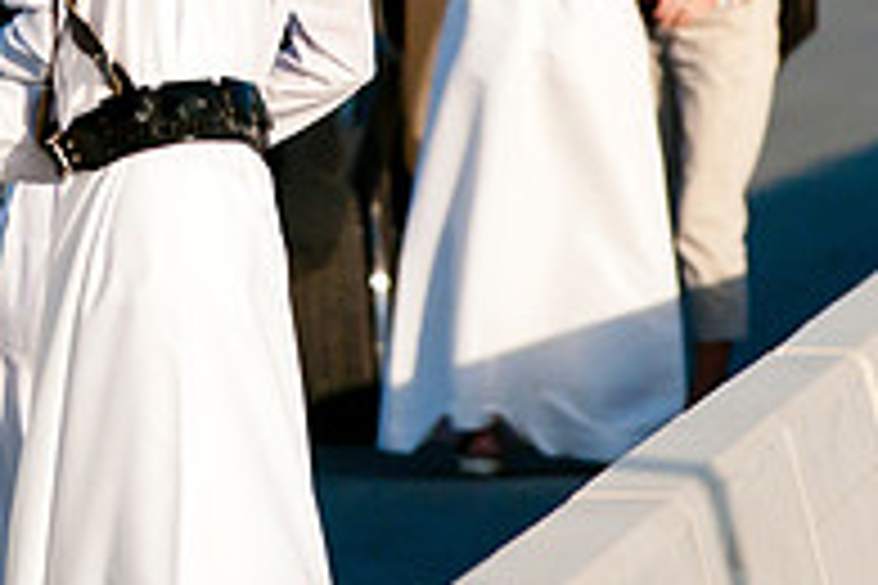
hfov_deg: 2.3
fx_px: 21729
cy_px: -124
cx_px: -50
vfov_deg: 1.5
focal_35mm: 891
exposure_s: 1/5000
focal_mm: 200
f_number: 4
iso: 320
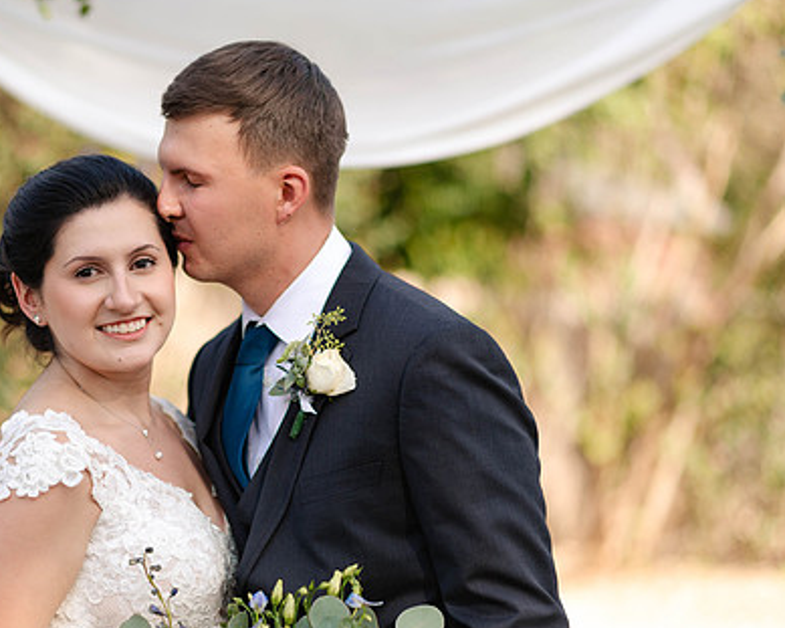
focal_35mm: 119
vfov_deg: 12.9
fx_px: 2764
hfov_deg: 16.1
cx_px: 281
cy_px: 377
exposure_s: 1/4000
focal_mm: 85
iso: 400
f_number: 1.8
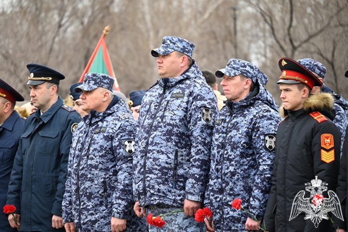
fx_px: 2532
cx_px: 174
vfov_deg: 5.2
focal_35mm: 262
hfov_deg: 7.9
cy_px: 116
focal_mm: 175
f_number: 5.6
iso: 800
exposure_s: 1/250
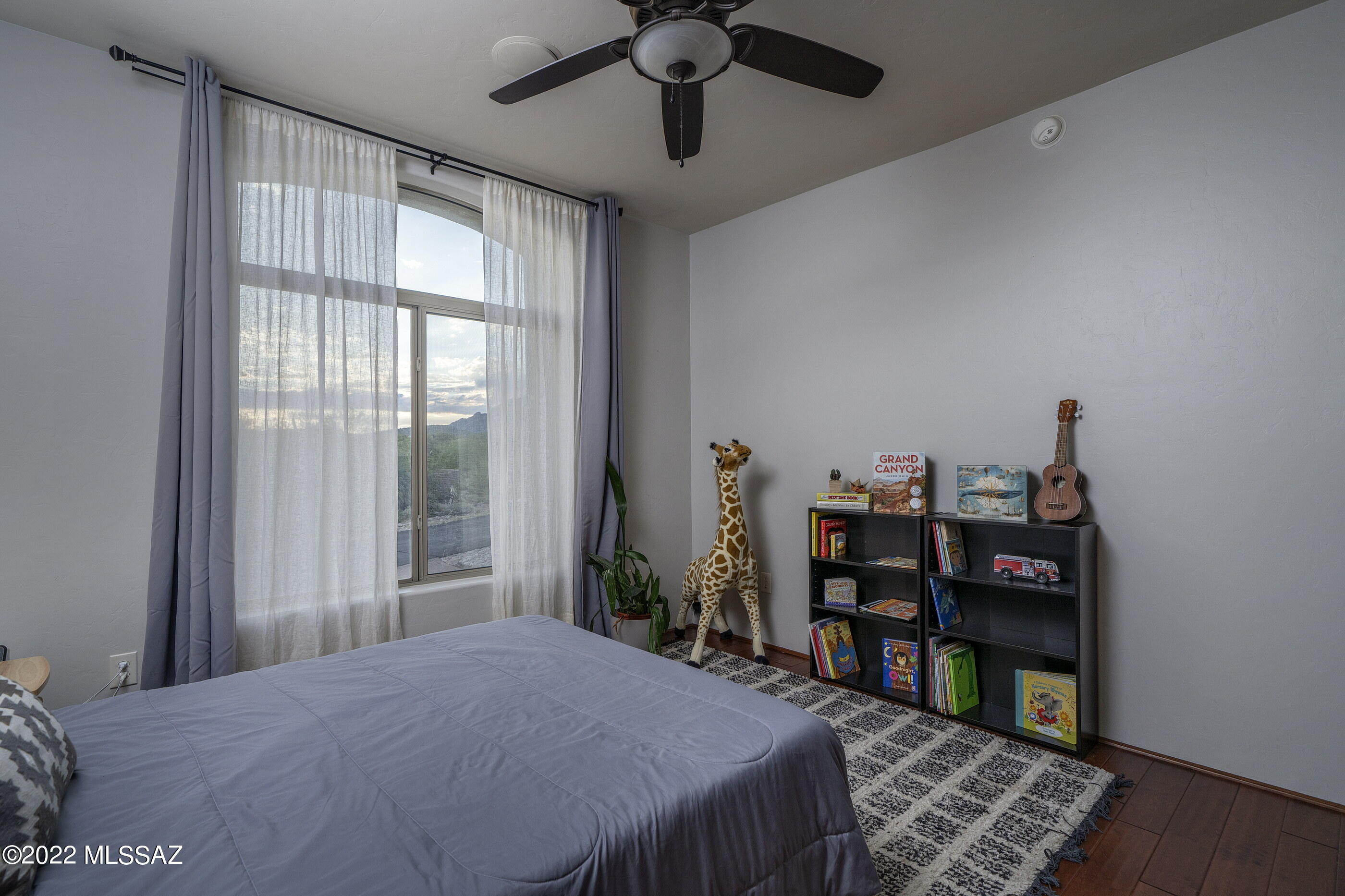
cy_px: 448
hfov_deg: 96.7
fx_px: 598
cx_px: 672
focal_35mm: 16
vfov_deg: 73.7
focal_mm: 16
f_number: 7.1
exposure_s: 1/80
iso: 200
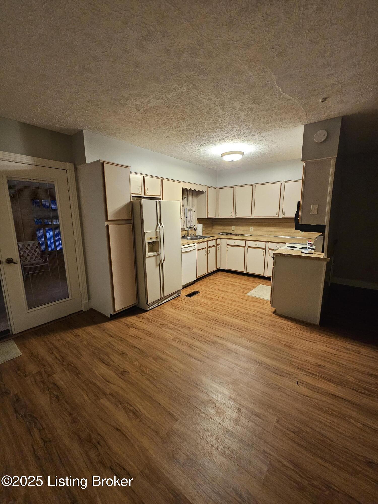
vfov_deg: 106.2
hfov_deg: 89.9
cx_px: 189
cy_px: 252
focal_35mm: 13
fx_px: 189
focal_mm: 2.2
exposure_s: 1/30
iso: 500
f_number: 2.2
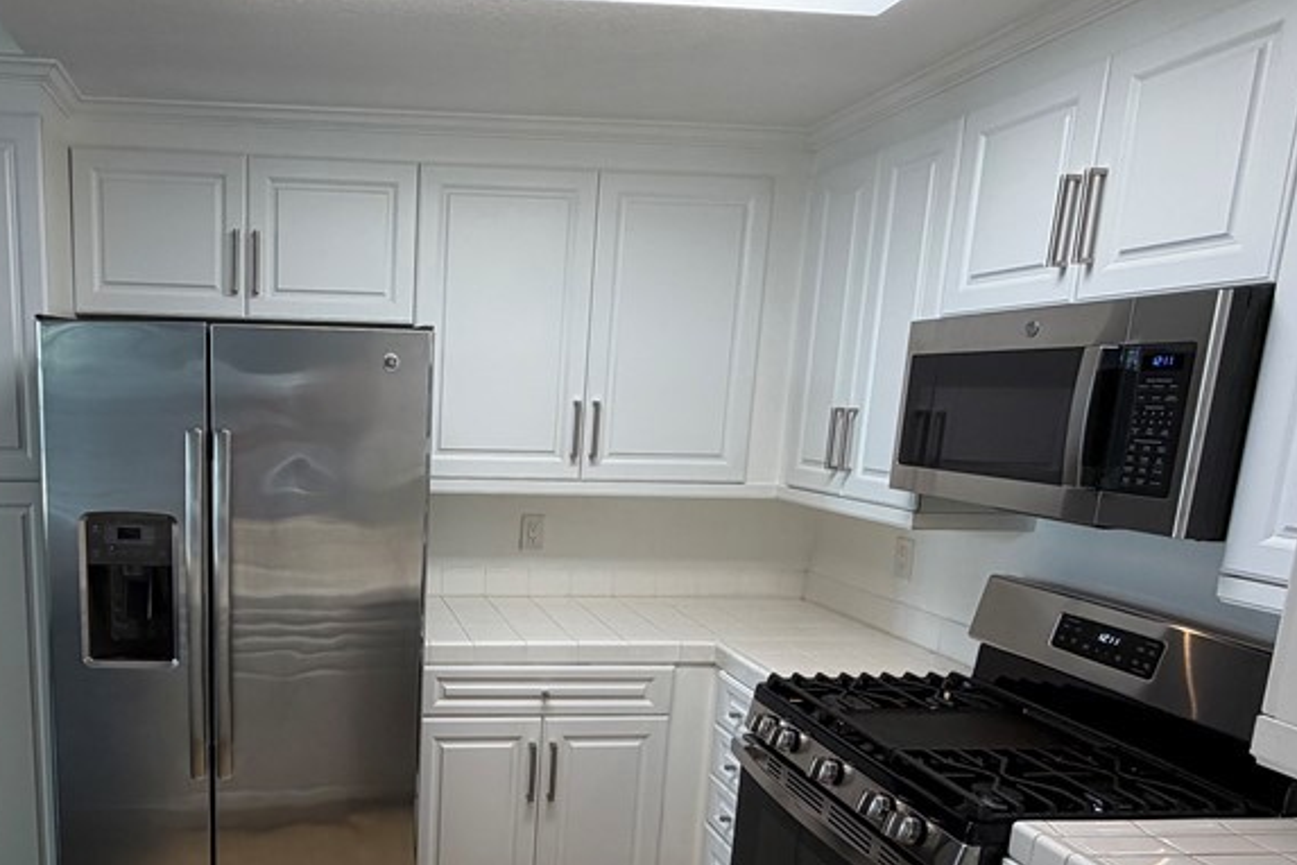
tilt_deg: -10.7
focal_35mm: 26
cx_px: 364
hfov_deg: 66.1
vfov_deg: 48.9
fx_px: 937
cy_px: 557
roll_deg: -0.9
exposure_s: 1/120
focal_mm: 2.22
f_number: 2.2
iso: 125
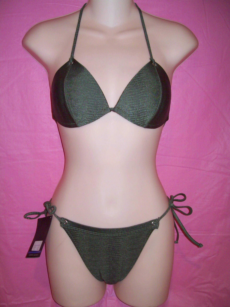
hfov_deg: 39.6
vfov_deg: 51.4
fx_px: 319
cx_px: 115
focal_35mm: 36
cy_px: 154
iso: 80
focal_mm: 6
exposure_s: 1/64
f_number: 2.7
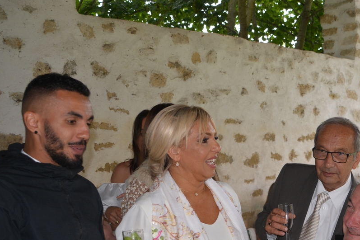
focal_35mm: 53
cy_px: 179
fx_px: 530
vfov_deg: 25.2
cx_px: 249
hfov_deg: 37.0
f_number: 3.8
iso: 560
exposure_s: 1/60
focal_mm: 22
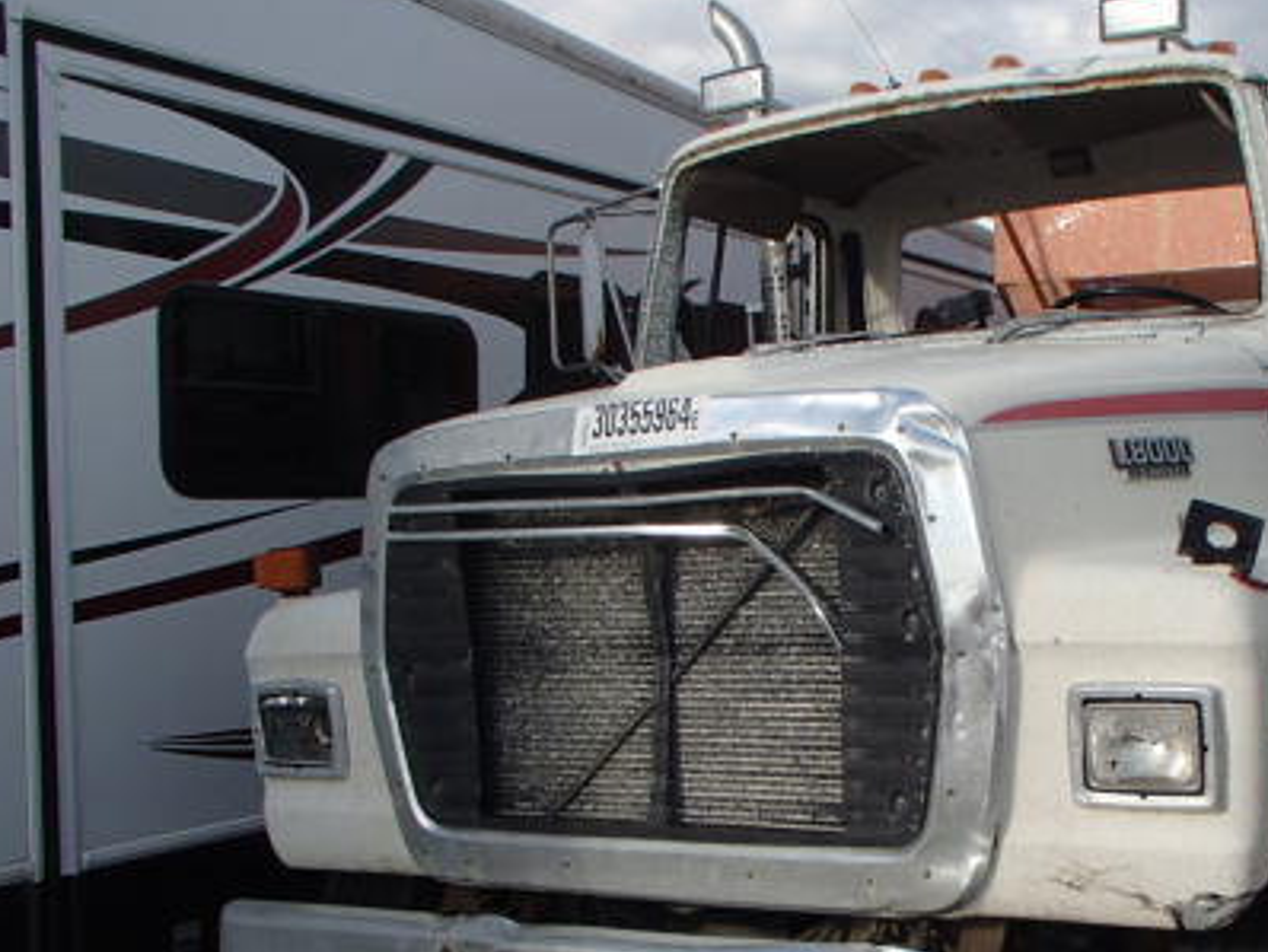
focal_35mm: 45
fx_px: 1649
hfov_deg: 40.8
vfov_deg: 32.0
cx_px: 953
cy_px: 624
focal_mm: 5
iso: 100
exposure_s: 1/640
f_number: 3.9
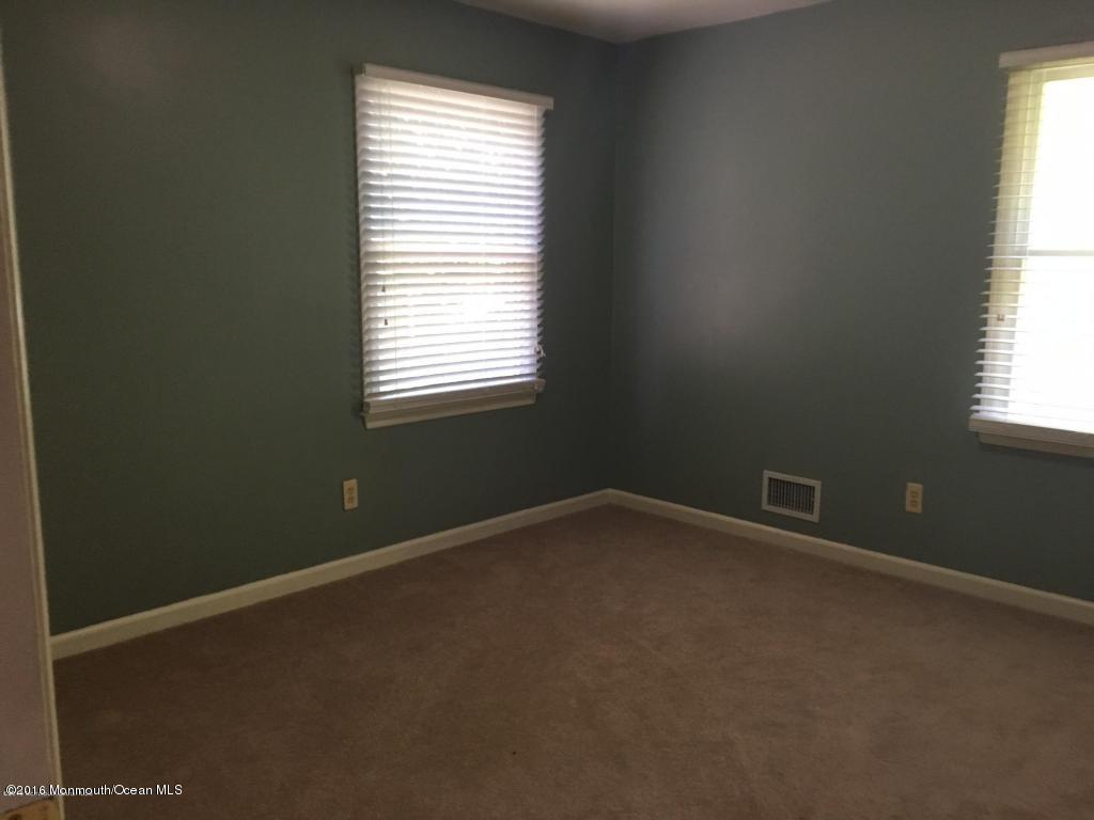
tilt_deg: -8.8
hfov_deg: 61.7
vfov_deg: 48.2
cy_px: 410
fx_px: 917
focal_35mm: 29
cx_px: 547
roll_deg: +0.4
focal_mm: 4.15
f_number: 2.2
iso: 125
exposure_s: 1/30
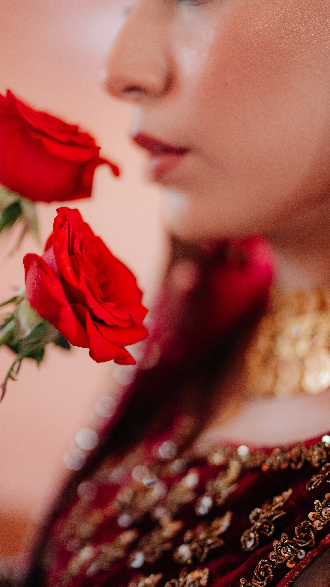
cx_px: 166
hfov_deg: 32.0
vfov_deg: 54.0
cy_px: 292
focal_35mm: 37
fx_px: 576
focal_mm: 35
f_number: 1.4
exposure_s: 1/2000
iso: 320
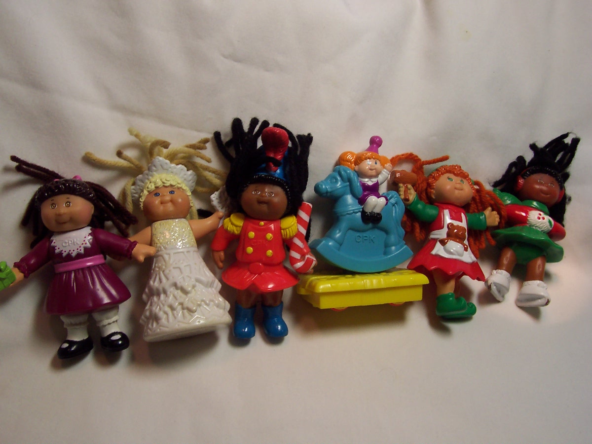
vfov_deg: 38.7
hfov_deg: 50.1
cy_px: 222
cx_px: 296
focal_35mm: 37
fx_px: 633
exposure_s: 1/60
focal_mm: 5.6
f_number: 2.8
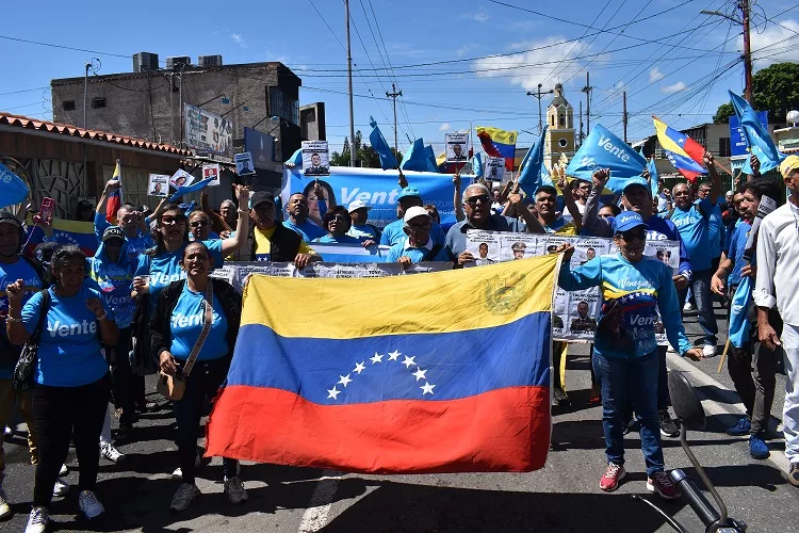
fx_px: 599
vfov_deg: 47.9
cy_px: 266
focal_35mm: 27
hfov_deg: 67.4
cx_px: 400
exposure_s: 1/400
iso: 200
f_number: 10
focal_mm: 18
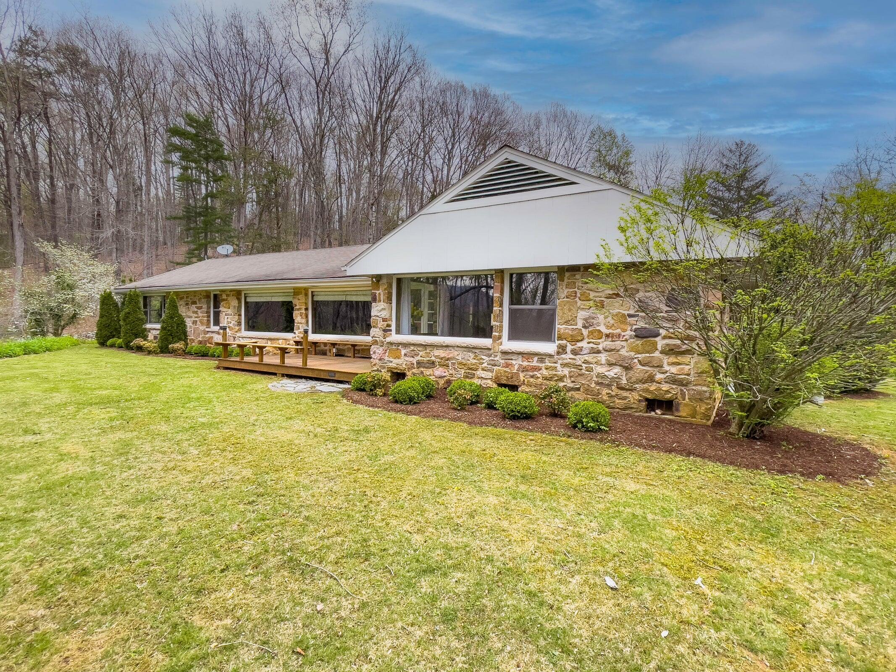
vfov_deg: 89.9
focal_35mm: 13
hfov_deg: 106.2
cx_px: 448
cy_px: 336
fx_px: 337
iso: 25
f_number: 2.4
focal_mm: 1.54
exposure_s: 1/400
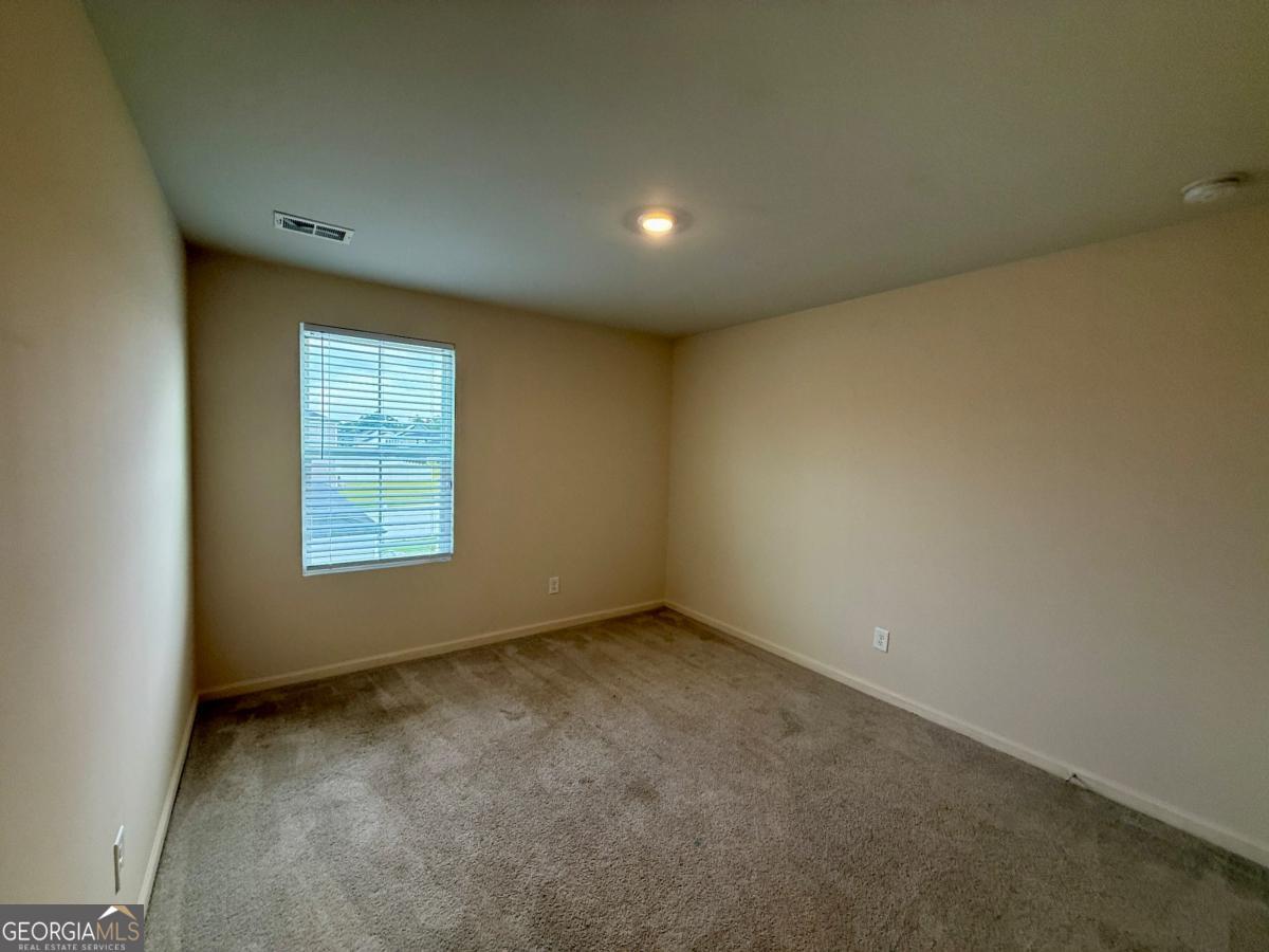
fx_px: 513
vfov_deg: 85.7
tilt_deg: -2.6
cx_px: 634
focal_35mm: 14
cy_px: 476
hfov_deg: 102.1
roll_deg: -2.2
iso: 160
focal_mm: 2.22
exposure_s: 1/120
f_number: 2.2
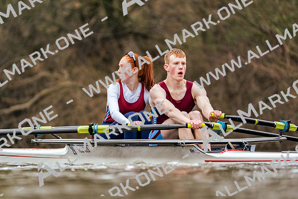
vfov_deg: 2.1
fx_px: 5473
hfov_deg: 3.1
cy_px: 99
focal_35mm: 661
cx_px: 152
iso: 4000
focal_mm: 600
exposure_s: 1/2000
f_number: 6.3
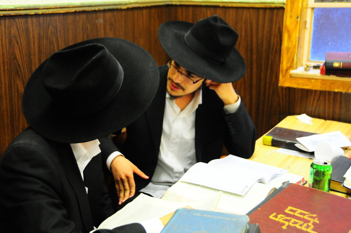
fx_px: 497
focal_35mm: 51
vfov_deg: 26.4
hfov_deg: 38.9
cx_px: 176
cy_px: 116
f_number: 4.2
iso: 1250
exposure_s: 1/60
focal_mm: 34
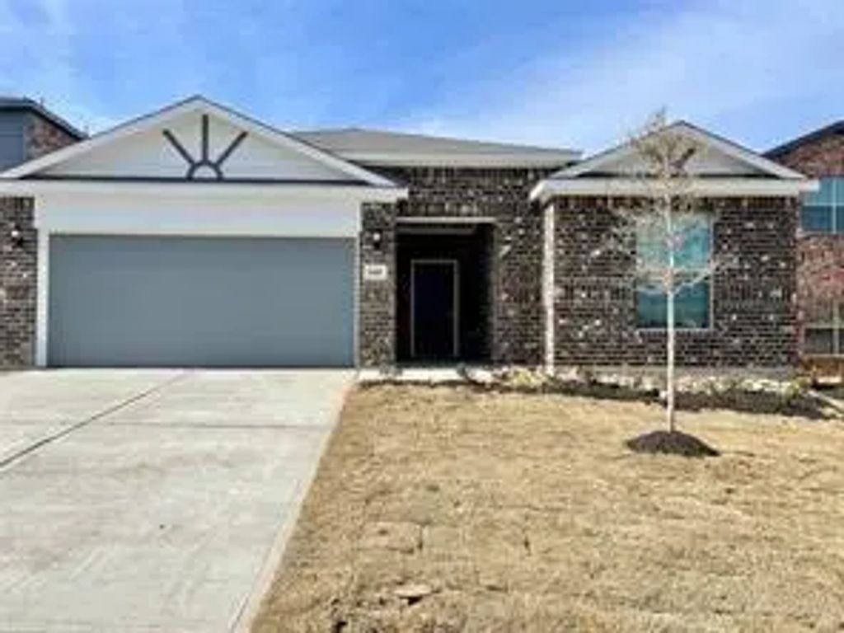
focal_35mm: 26
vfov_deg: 53.1
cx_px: 422
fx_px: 634
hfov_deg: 67.3
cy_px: 316
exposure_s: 1/3788
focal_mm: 5.1
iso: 32
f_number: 1.6
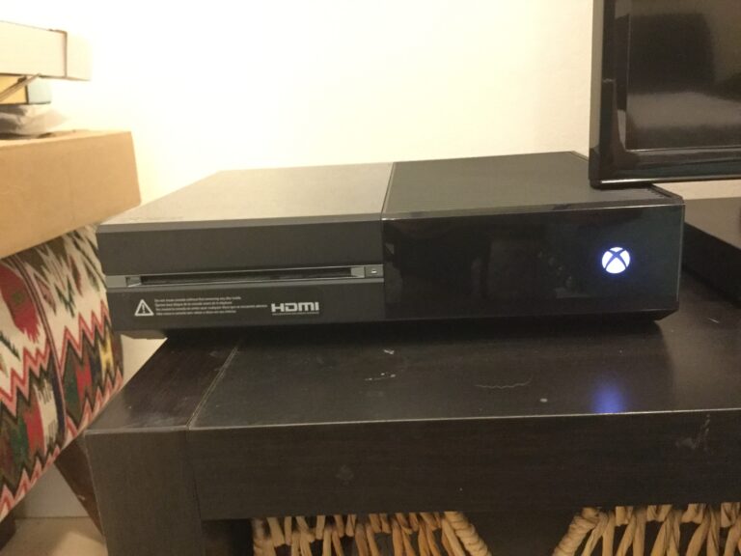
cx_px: 370
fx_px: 664
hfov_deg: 58.4
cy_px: 278
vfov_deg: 45.4
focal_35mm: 31
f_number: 2.4
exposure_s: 1/15
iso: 640
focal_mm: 3.3
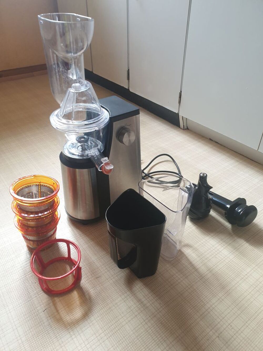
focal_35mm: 26
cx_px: 132
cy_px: 176
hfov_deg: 53.1
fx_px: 263
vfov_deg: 67.3
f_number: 2.4
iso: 125
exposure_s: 1/50
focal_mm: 4.3
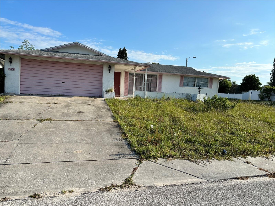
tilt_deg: -2.7
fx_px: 207
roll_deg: -3.0
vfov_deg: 53.1
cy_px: 103
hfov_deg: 67.3
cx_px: 138
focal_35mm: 26
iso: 50
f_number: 1.6
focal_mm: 5.96
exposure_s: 1/3413
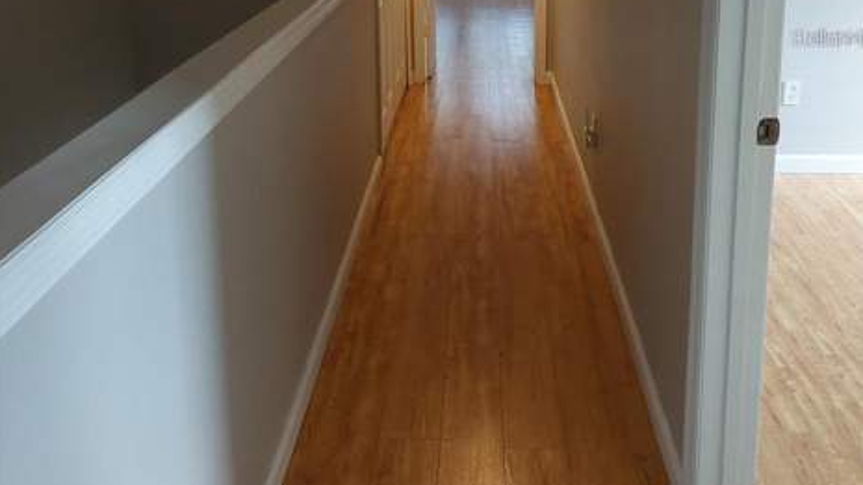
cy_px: 37
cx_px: 440
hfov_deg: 55.3
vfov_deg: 31.1
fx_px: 823
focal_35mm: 36
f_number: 1.8
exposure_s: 1/60
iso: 640
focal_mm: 5.23
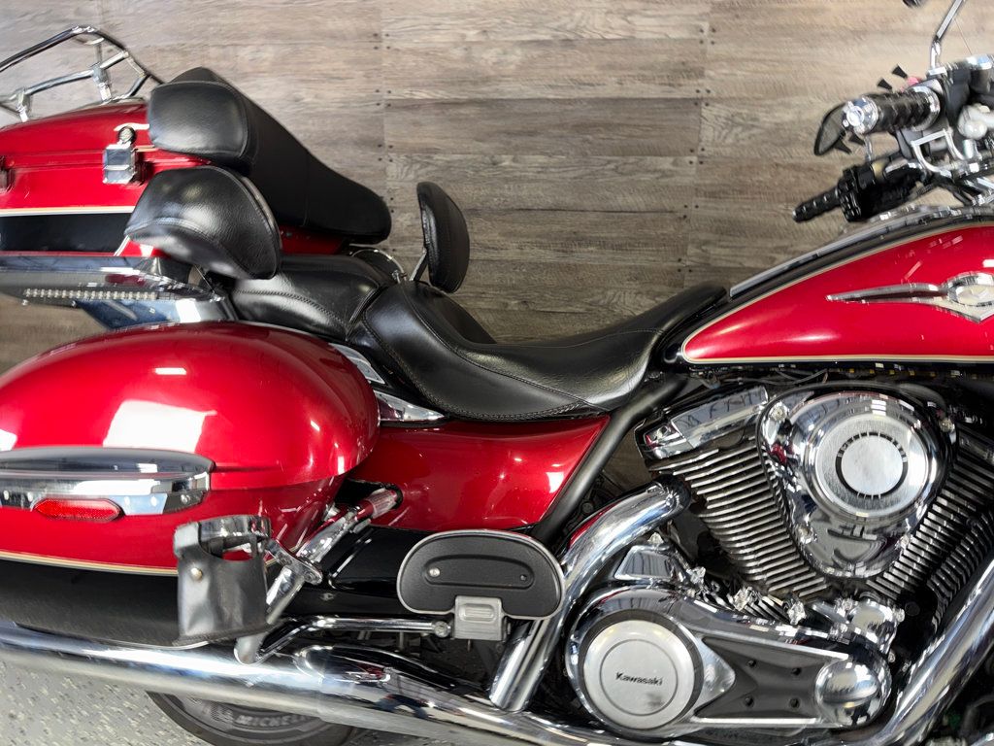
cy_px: 373
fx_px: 689
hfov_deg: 71.6
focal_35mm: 24
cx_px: 497
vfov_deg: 56.8
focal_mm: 6.76
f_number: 1.78
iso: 64
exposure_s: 1/16
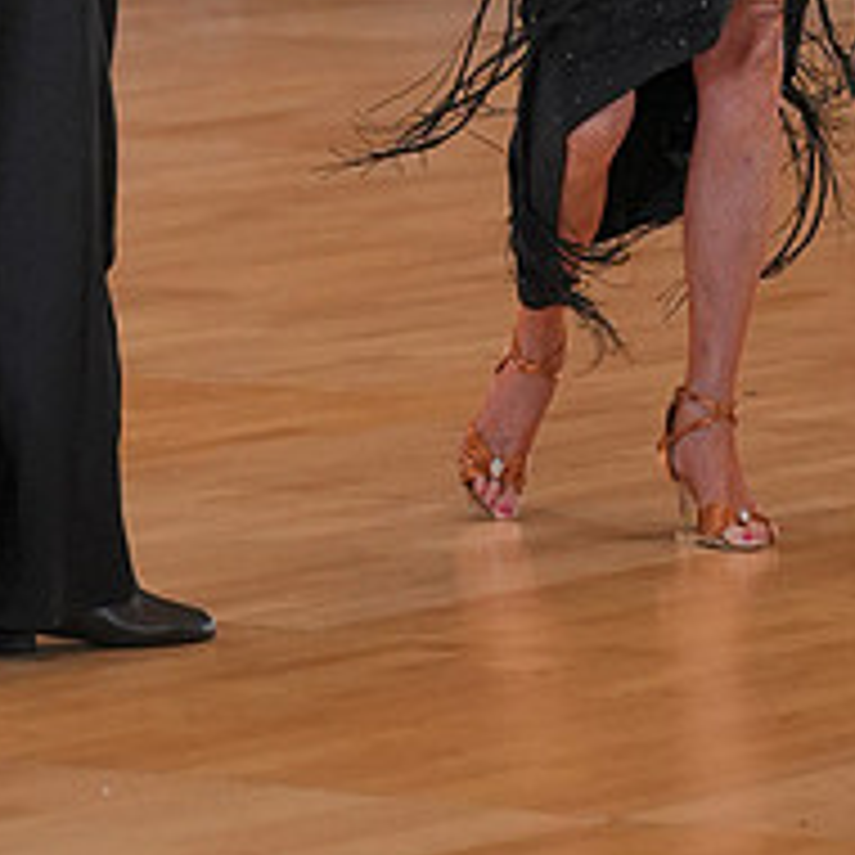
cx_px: 367
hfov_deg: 4.6
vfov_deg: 4.6
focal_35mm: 377
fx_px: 10535
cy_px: -266
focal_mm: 97
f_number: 3.5
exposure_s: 1/500
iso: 2000
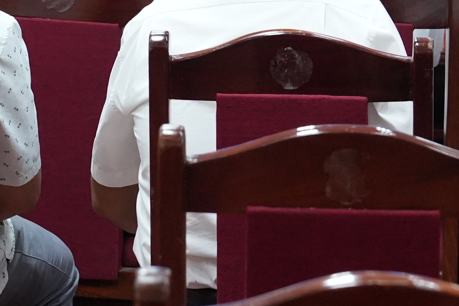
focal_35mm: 212
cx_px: 178
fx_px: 2703
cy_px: -163
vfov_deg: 6.4
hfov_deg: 9.7
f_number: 4
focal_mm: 43
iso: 3200
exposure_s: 1/160
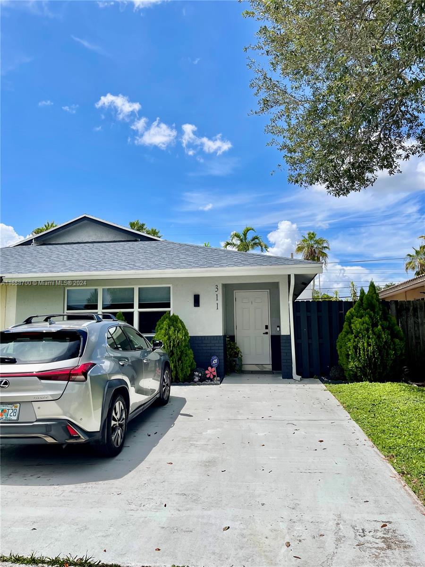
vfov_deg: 69.4
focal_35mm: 25
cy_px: 284
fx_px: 409
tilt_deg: +7.6
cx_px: 212
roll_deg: +1.1
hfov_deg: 54.9
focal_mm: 5.1
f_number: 1.6
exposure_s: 1/5917
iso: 32
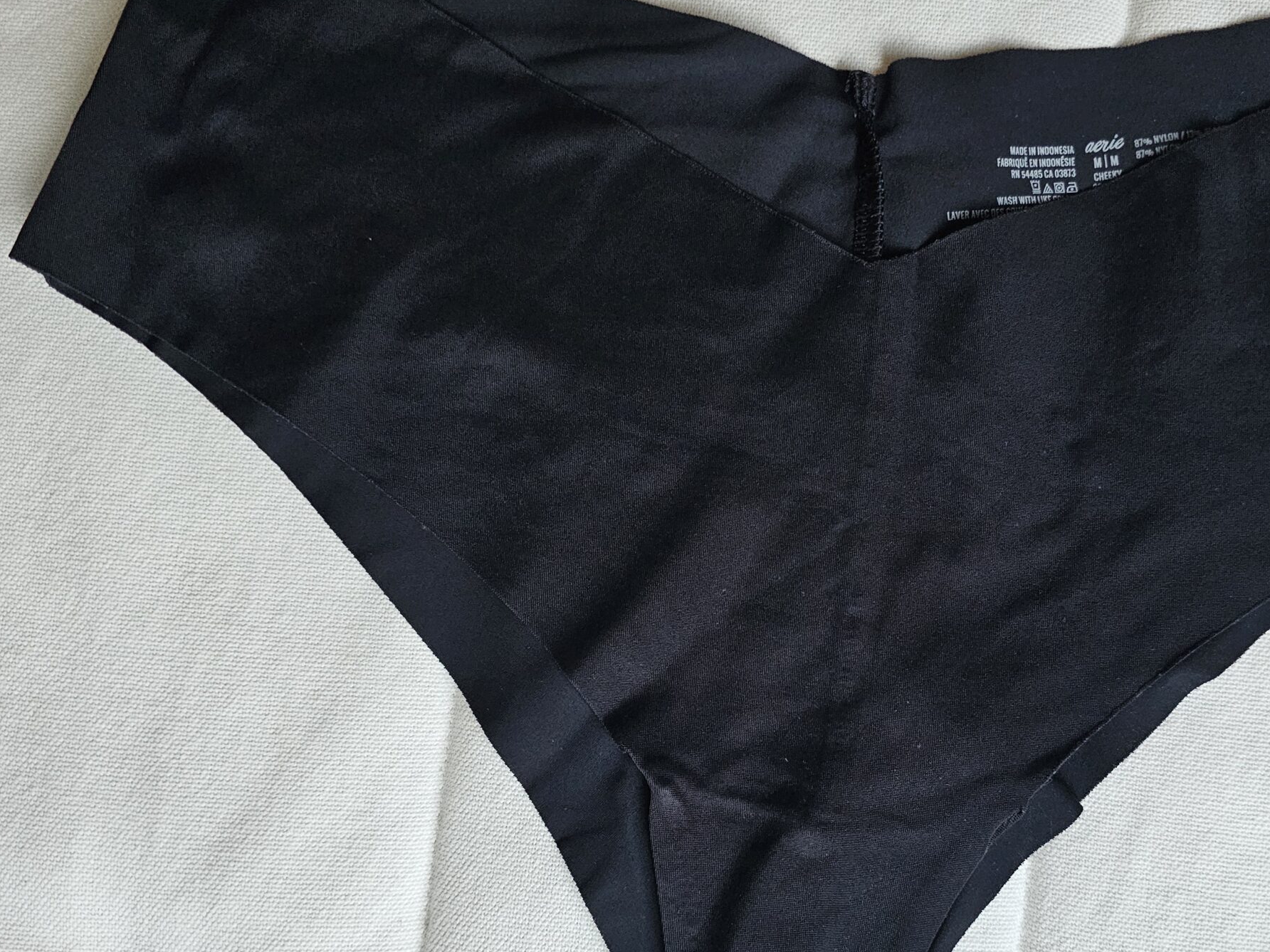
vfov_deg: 42.7
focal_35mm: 33
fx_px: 1211
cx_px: 780
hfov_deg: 54.8
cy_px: 577
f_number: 1.7
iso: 800
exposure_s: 1/120
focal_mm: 6.3
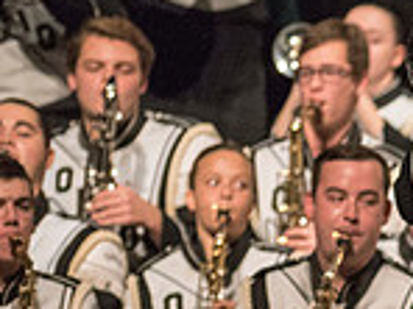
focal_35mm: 1131
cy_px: 324
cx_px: 717
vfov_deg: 1.3
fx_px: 13494
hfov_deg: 1.8
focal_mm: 300
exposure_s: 1/500
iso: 4000
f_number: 2.8
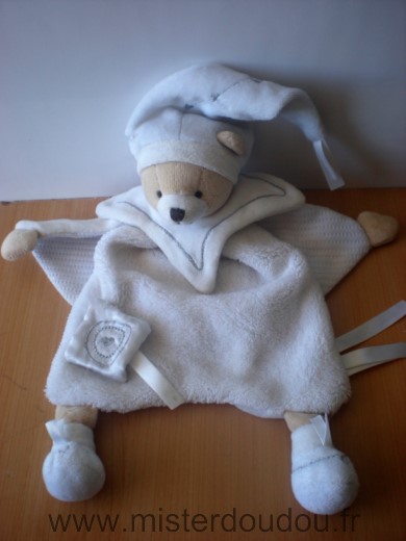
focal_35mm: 38
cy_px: 270
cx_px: 203
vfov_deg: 49.0
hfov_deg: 37.7
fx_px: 594
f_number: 3.1
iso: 92
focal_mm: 6.3
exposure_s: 1/59.6
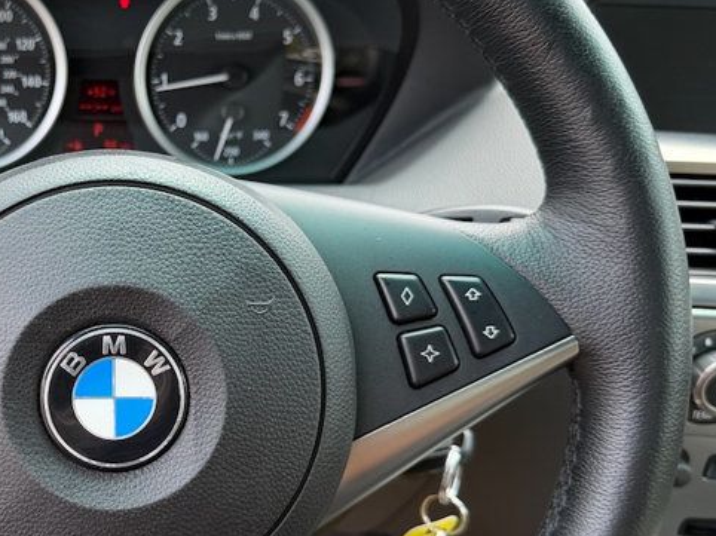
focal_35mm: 51
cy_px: 352
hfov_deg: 35.4
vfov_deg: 28.4
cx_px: 79
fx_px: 1054
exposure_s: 1/214
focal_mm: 6.76
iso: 80
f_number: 1.78
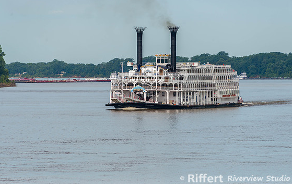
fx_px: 2730
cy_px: 84
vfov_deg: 3.9
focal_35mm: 342
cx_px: 155
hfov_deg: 6.1
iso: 100
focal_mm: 300
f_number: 8
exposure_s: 1/160
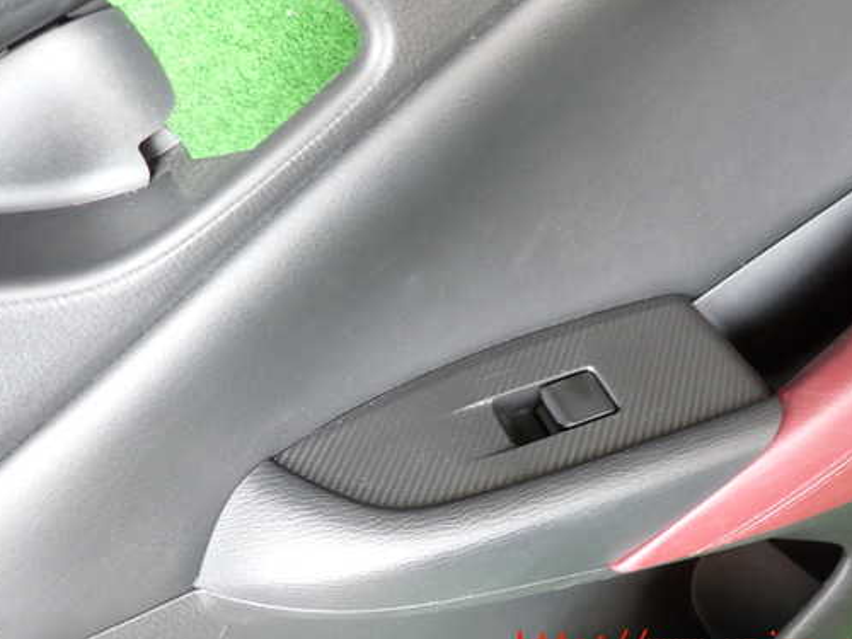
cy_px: 286
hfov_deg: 59.9
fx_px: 738
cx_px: 390
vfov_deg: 46.7
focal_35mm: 30
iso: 200
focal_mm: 4.5
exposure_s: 1/40
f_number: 2
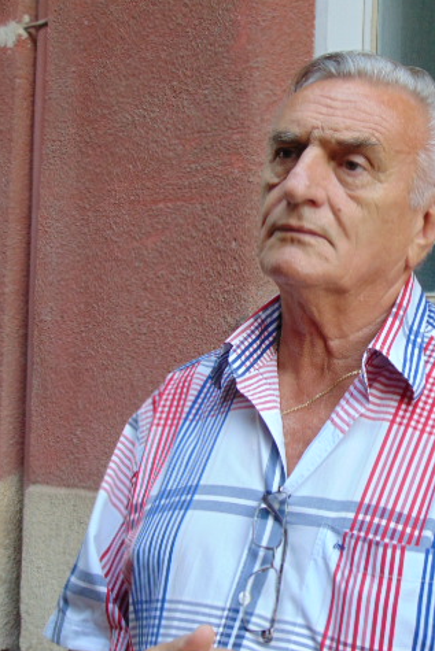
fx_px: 1268
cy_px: 325
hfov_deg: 19.2
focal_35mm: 70
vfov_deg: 28.8
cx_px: 371
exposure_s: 1/30
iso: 100
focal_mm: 9
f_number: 3.5
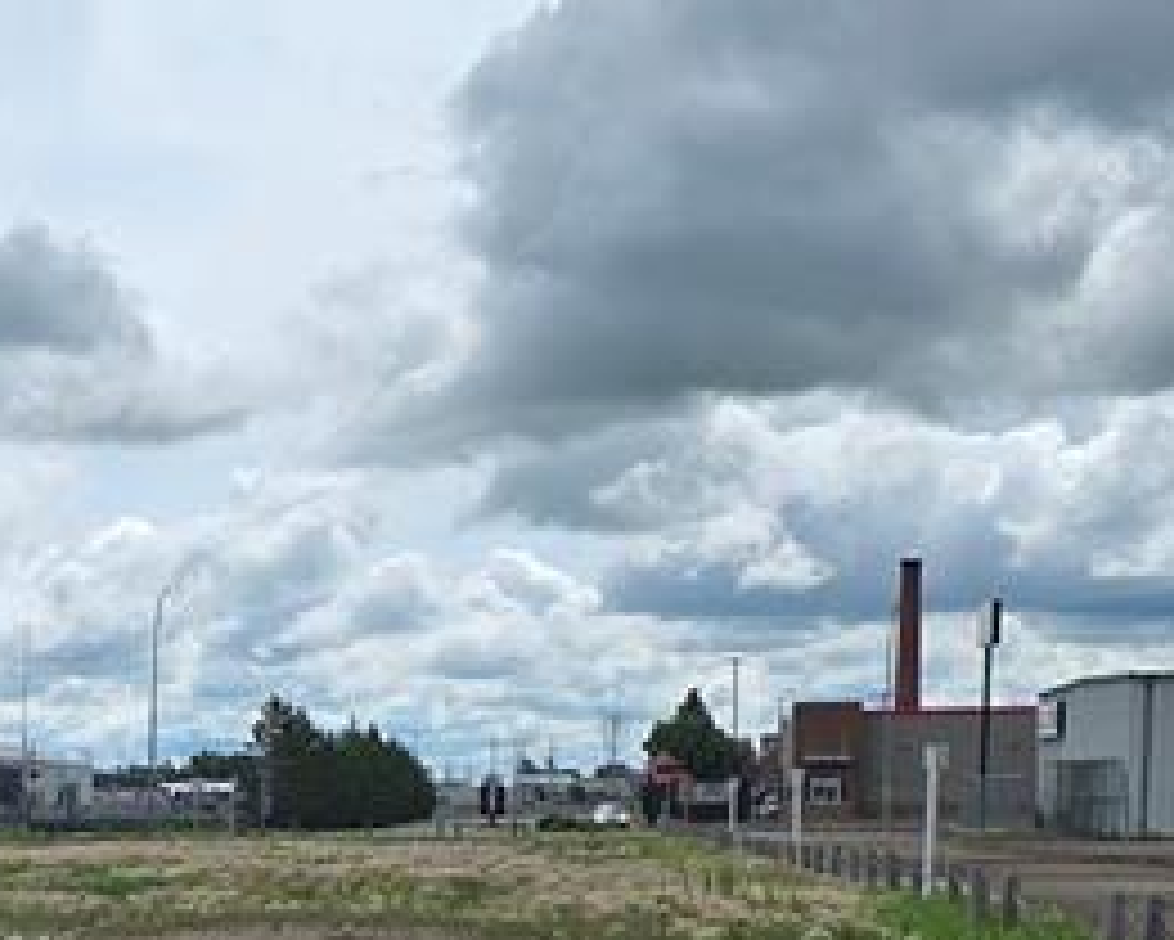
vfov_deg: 16.8
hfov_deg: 20.3
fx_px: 3059
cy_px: 1115
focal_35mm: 88
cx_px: -238
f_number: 1.7
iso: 12
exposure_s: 1/1139
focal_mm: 6.3
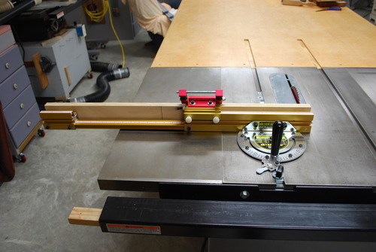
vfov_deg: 43.7
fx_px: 314
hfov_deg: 61.9
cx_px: 188
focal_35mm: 30
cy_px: 126
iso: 200
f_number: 4.5
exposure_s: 1/80
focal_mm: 20
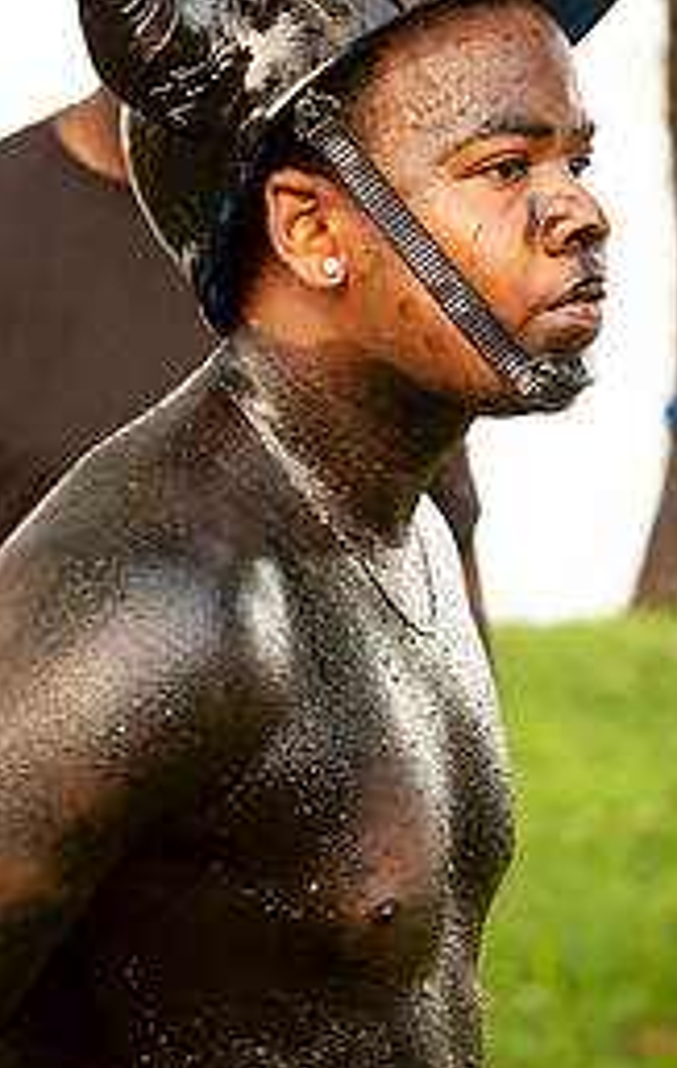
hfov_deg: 4.9
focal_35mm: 271
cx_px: 82
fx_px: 7916
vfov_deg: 7.7
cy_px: 446
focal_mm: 100
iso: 560
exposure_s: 1/200
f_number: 5
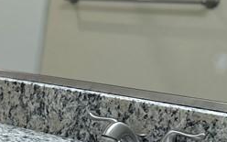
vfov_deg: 12.2
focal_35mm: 105
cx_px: -187
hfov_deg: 16.5
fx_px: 650
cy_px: 171
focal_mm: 6.86
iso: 125
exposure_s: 1/151
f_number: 1.78
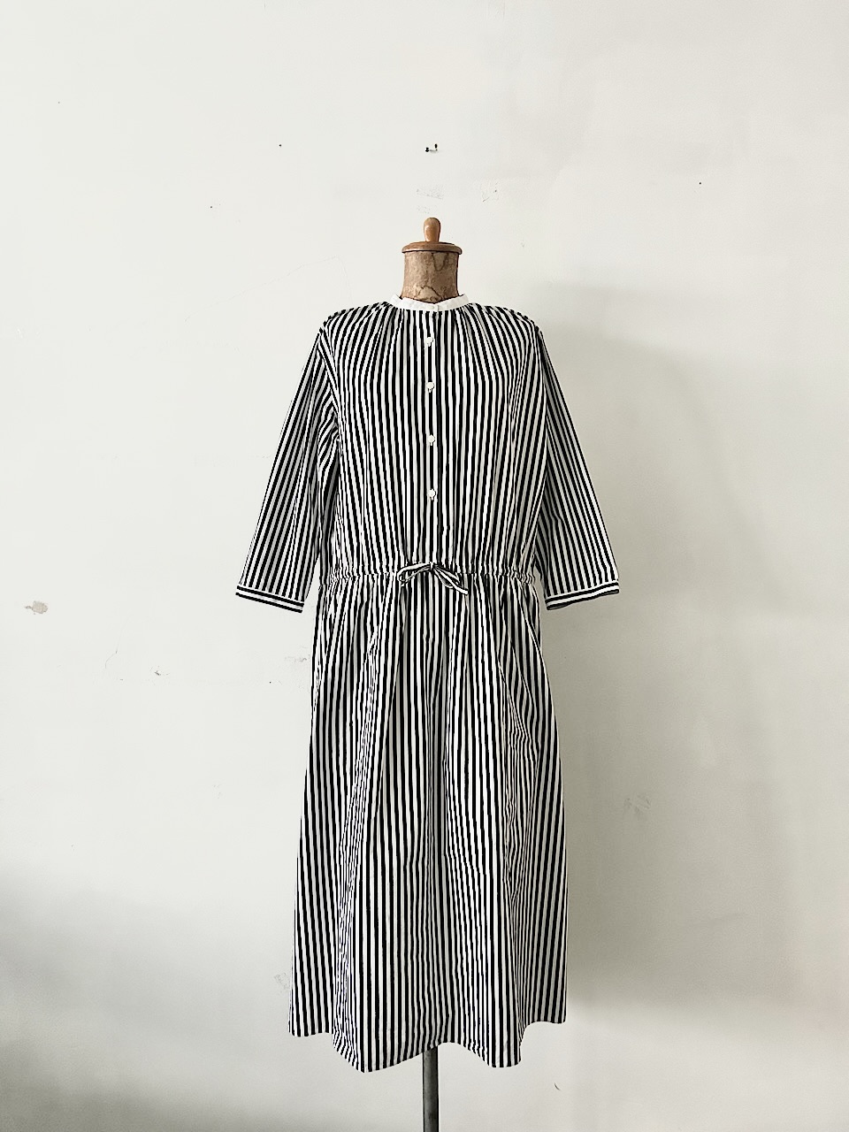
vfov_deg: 67.3
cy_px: 566
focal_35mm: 26
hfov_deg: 53.1
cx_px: 424
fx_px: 850
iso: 500
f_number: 1.5
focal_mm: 5.7
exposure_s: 1/49
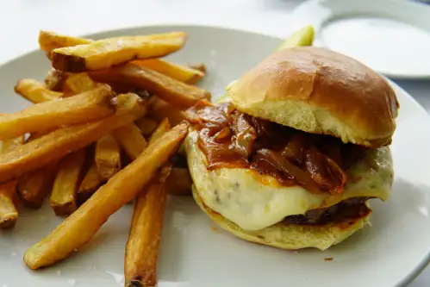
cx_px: 215
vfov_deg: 29.9
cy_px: 144
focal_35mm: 45
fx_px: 538
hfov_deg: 43.6
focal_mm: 30
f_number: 5
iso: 100
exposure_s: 1/100
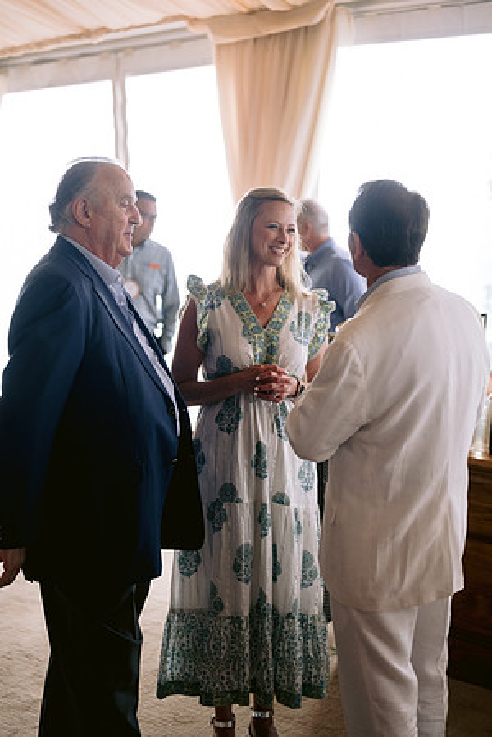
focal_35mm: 50
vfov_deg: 39.6
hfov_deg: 27.0
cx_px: 246
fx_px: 1025
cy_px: 368
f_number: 2
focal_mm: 50
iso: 800
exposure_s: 1/400
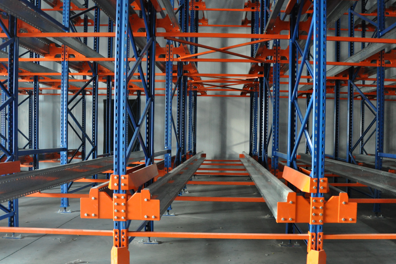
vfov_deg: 36.8
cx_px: 228
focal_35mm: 36
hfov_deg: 52.9
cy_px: 145
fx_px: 396
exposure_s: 1/25
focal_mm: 18
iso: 1600
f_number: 3.5
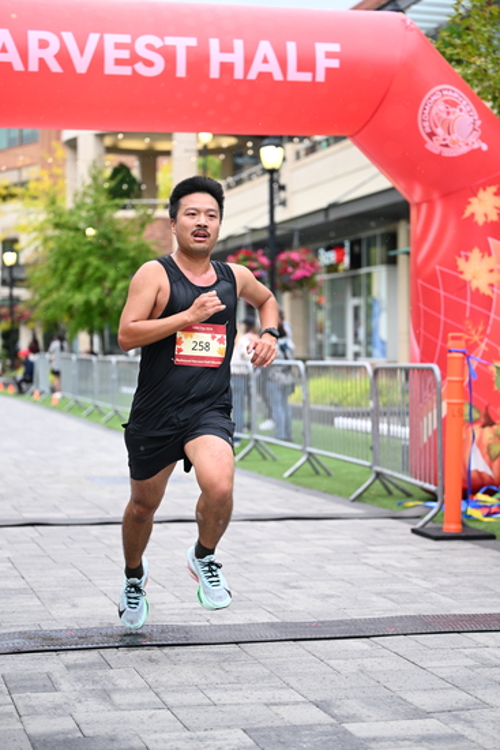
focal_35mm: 70
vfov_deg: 28.8
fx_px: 1457
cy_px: 375
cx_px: 250
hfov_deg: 19.5
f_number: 2.8
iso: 1250
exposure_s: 1/1250
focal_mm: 70
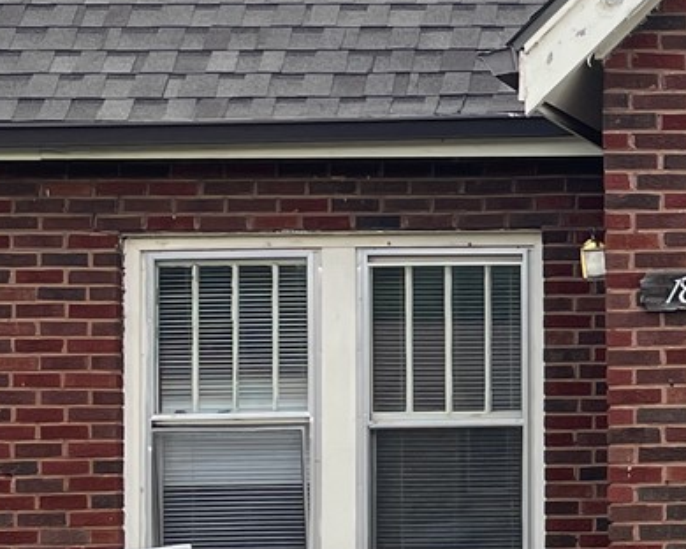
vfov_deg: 12.3
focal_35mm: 125
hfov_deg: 13.9
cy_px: 424
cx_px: 1187
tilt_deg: +1.2
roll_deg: +1.1
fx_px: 2538
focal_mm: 4.2
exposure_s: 1/596
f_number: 1.6
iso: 32
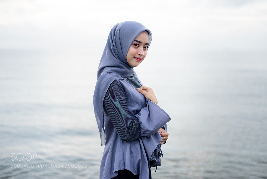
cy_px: 90
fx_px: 371
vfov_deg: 27.0
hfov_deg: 39.6
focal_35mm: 50
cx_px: 134
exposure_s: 1/320
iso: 320
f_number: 1.8
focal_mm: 50
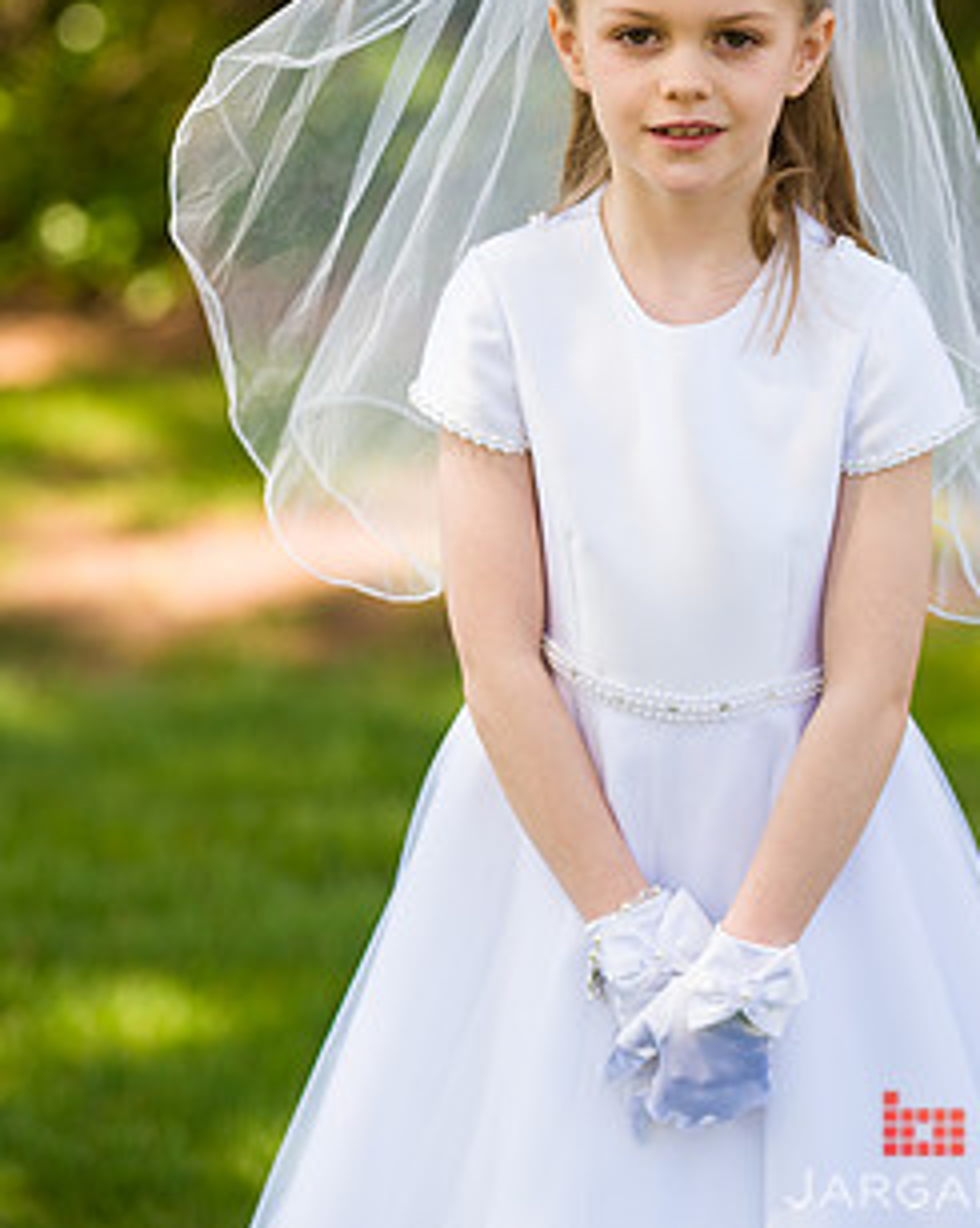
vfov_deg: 11.2
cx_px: 566
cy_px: 396
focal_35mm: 172
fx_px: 6245
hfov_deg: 9.0
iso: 200
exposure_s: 1/800
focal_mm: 125
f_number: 3.2
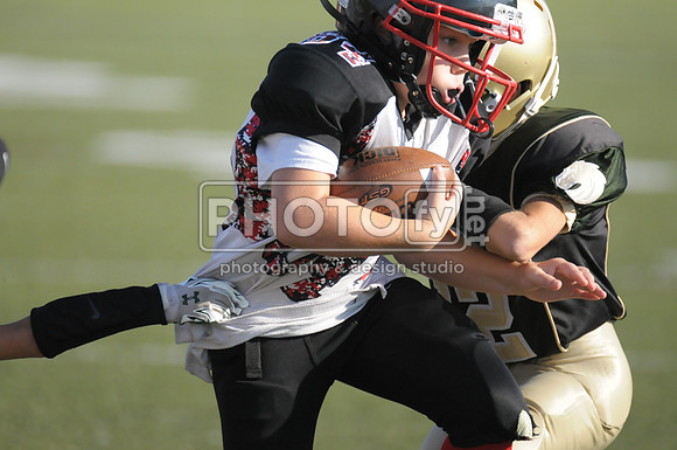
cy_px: 225
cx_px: 338
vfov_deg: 2.4
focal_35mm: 570
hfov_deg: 3.6
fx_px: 10704
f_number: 4
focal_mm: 380
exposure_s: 1/6400
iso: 1600
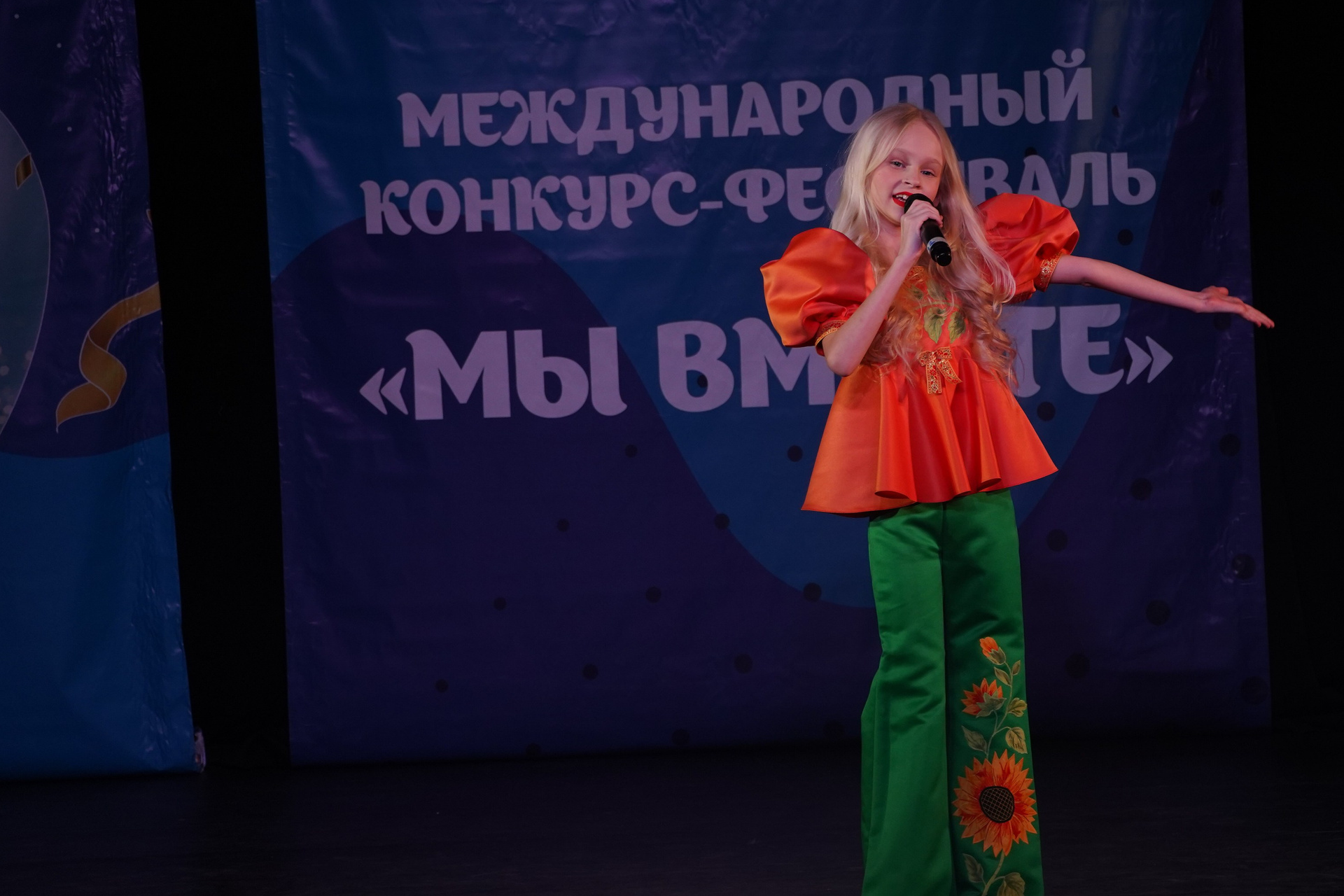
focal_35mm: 220
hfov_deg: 9.4
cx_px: 850
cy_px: 422
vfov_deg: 6.2
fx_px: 8213
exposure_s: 1/400
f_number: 5.6
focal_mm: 165
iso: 1600
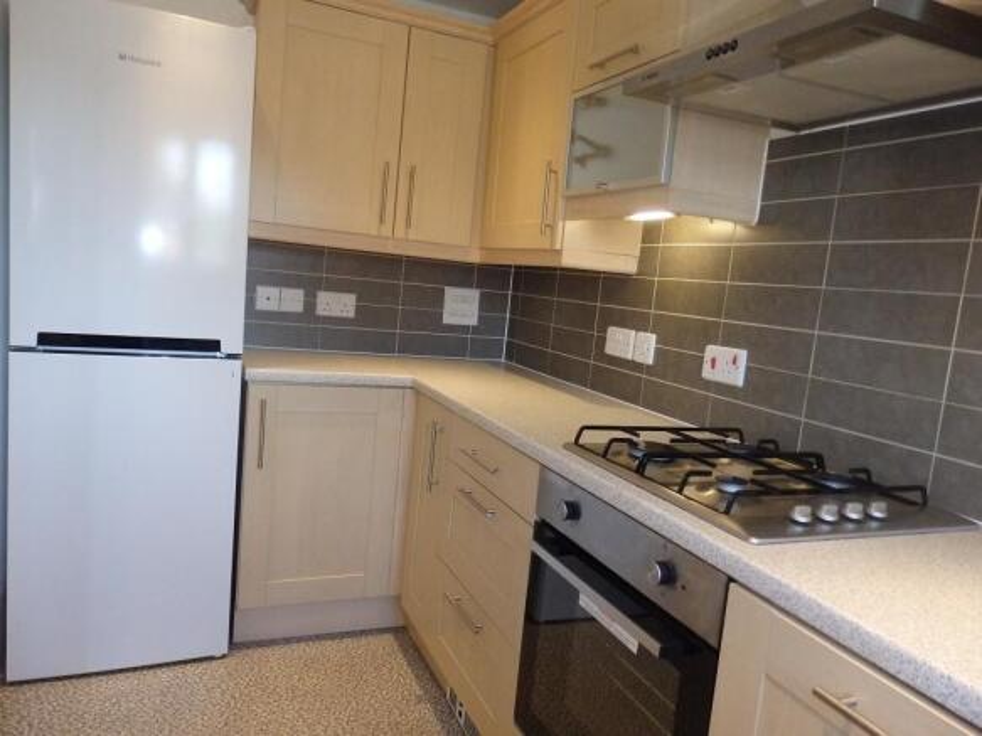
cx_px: 491
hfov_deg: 69.4
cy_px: 368
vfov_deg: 54.9
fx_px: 709
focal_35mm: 25
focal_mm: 4.5
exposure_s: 1/160
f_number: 3
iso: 800
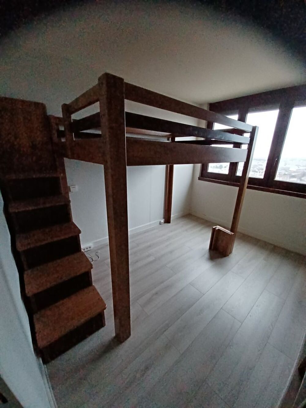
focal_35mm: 13
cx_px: 153
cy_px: 204
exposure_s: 1/14
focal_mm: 1.42
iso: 400
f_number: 2.2
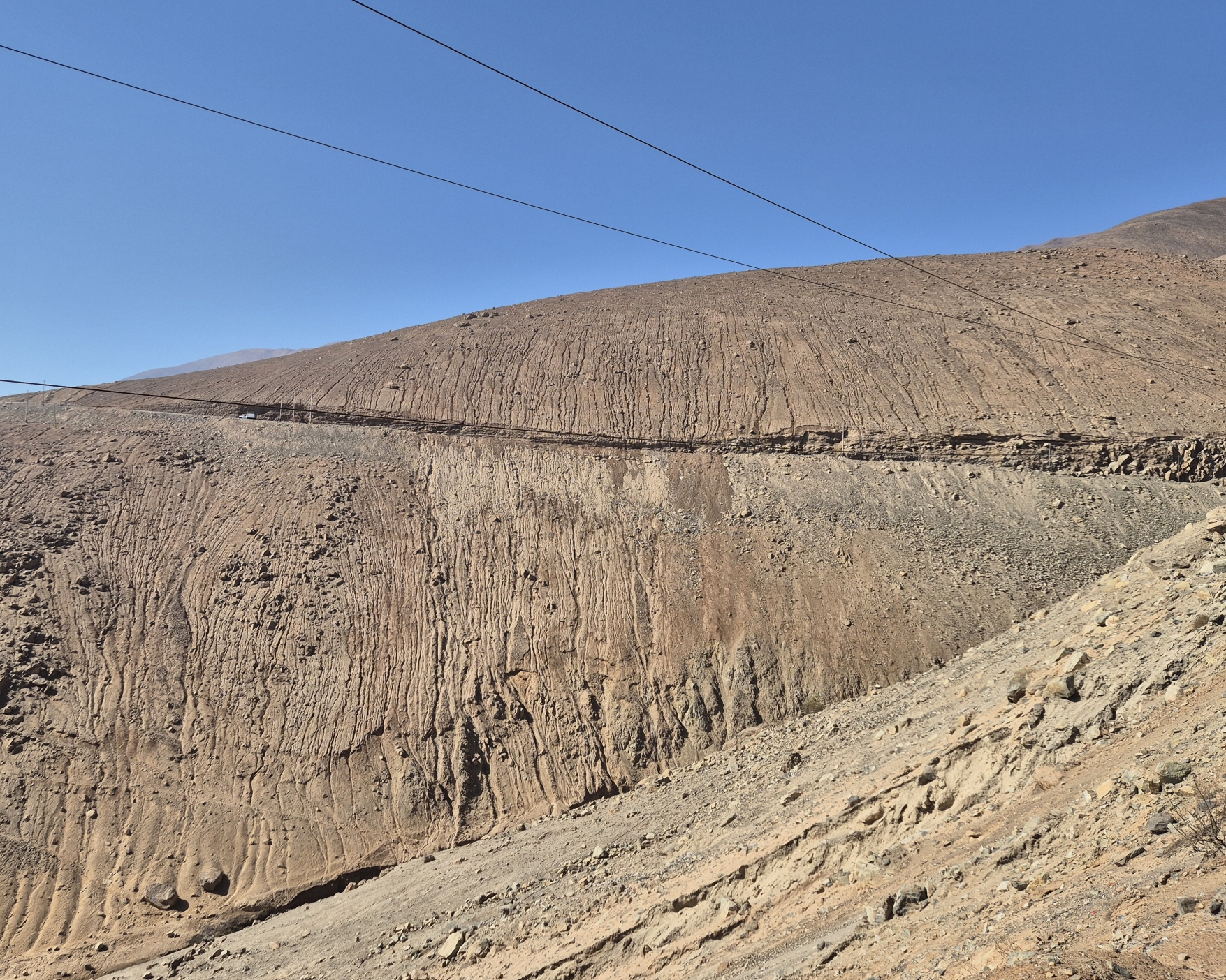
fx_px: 1052
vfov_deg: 50.0
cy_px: 482
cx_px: 553
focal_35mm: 29
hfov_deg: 60.3
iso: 25
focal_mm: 5.4
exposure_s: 1/2160
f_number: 1.8
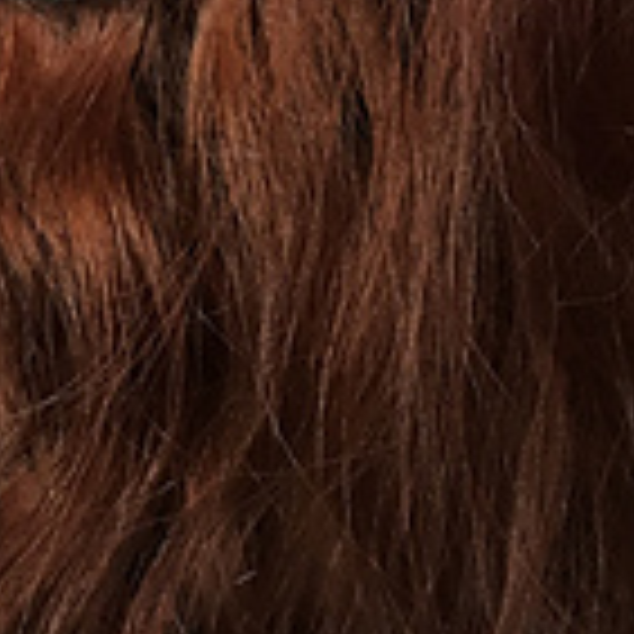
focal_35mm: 116
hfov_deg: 14.7
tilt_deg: -27.7
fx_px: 2404
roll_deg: +1.6
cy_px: -436
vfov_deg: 13.7
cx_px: -27
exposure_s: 1/33
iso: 80
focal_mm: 4.15
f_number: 2.2
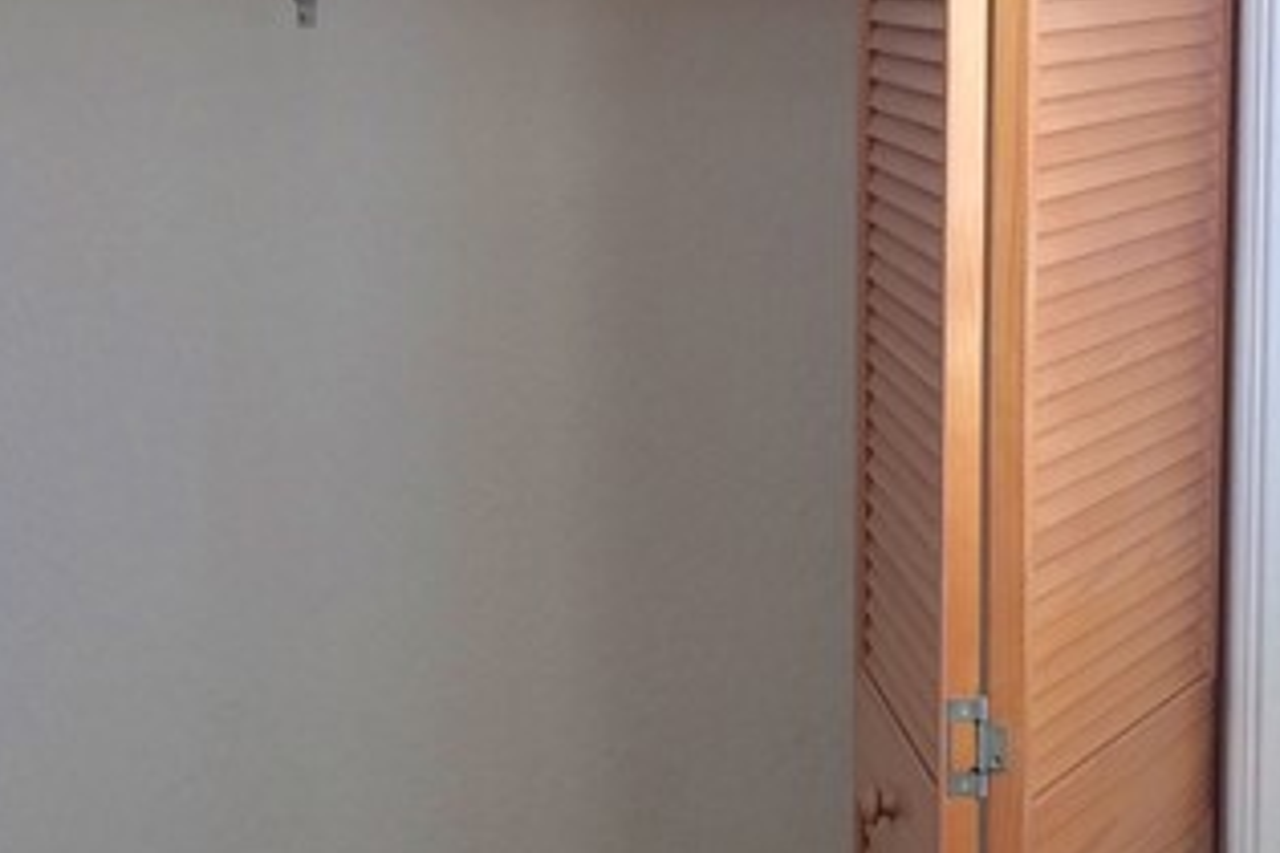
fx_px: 3484
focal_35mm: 98
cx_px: 402
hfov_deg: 20.7
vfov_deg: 14.0
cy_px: 483
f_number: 2.2
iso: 32
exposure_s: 1/40
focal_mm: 4.15
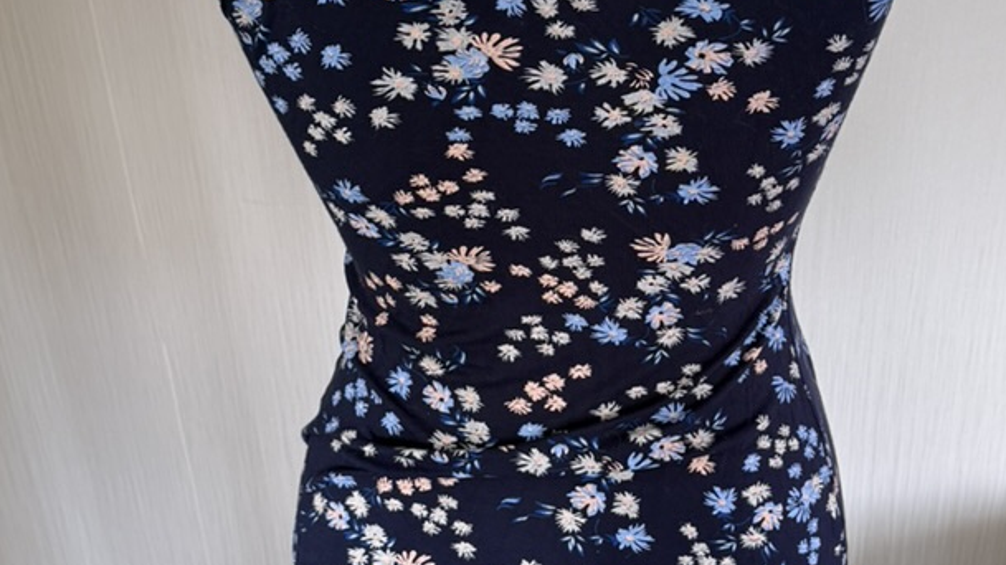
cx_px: 608
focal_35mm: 44
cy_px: 246
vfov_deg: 27.1
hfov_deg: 46.1
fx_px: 1173
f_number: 1.78
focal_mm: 6.76
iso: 200
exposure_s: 1/83
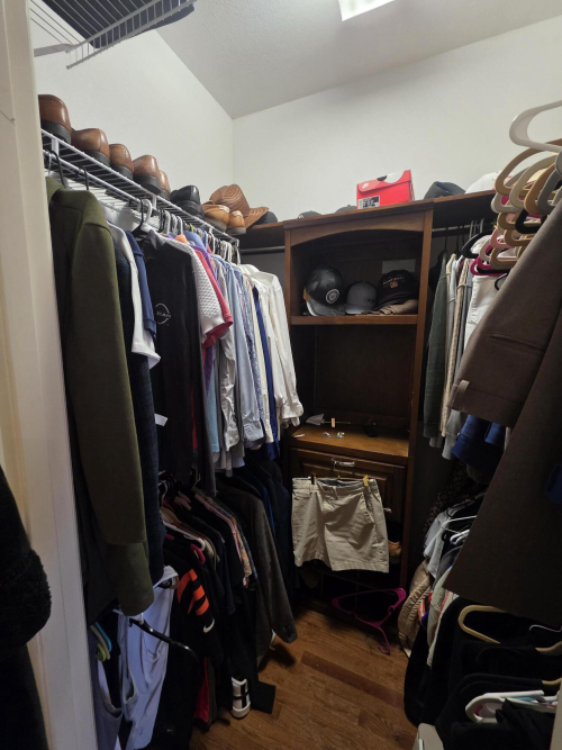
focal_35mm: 13
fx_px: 282
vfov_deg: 106.2
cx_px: 281
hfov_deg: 89.9
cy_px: 375
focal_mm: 2.2
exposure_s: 1/60
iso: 400
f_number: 1.9
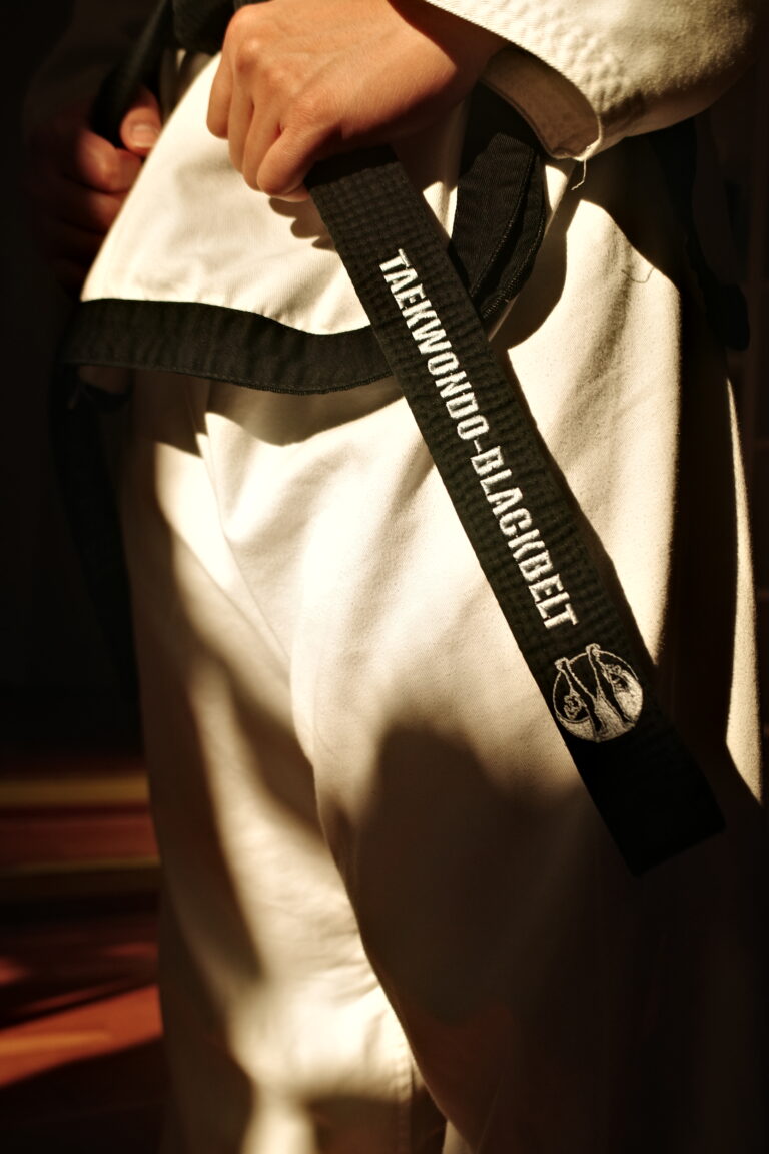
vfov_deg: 54.4
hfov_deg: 37.9
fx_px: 1121
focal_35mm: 35
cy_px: 577
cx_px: 384
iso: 100
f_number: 2.8
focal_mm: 18.3
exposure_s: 1/400
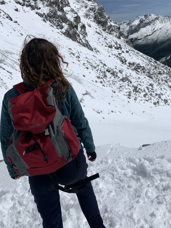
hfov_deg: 40.5
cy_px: 81
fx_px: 230
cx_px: 103
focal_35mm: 35
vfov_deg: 51.9
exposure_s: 1/9524
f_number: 1.8
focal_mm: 4.25
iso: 25
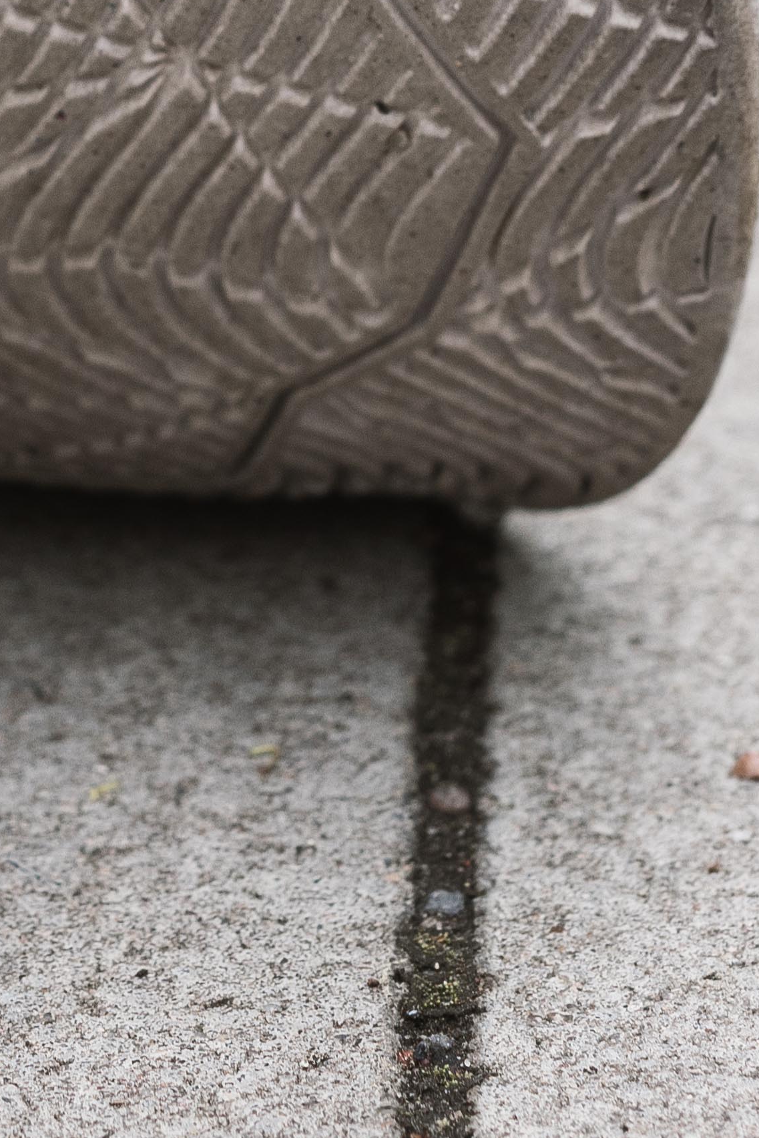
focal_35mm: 216
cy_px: -980
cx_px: -158
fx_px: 6826
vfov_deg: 9.1
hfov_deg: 6.3
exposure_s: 1/320
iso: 250
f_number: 6.3
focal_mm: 50
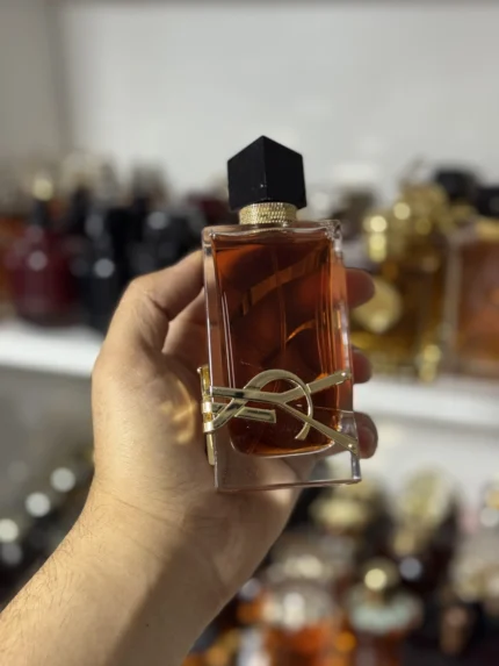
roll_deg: +0.9
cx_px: 250
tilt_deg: -20.0
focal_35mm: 48
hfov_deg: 30.3
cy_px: 333
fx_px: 922
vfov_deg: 39.6
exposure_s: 1/50
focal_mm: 6.76
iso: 200
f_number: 1.78
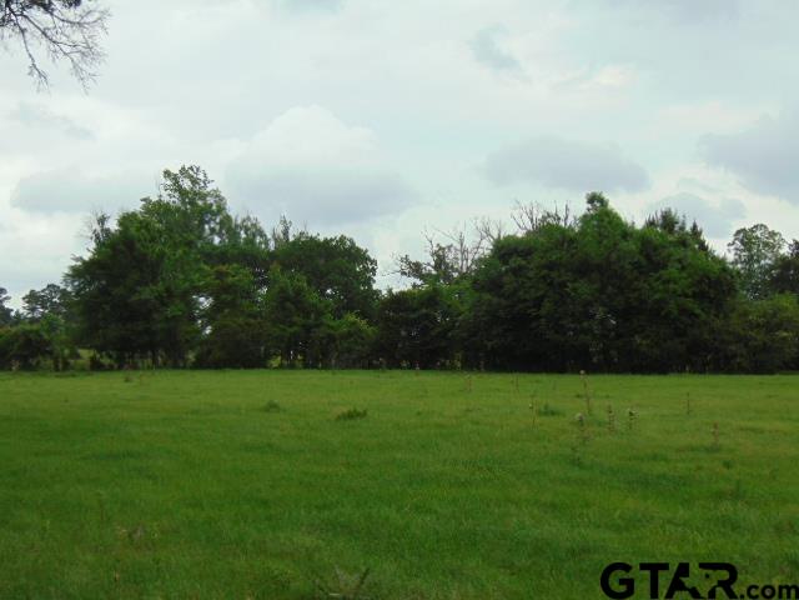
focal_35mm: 60
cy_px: 300
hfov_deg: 32.2
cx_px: 400
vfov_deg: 24.4
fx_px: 1385
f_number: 3.6
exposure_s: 1/640
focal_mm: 10.8
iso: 80
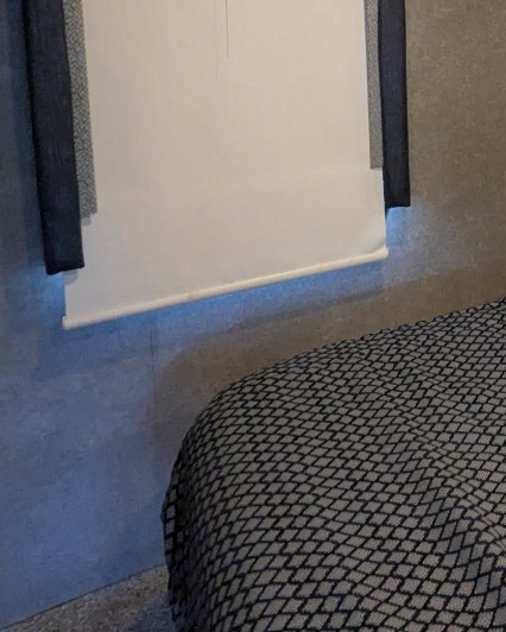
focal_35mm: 41
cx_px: 785
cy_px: 29
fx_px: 767
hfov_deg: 25.7
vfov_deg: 40.3
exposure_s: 1/41.5
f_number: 2.2
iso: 402
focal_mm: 2.35
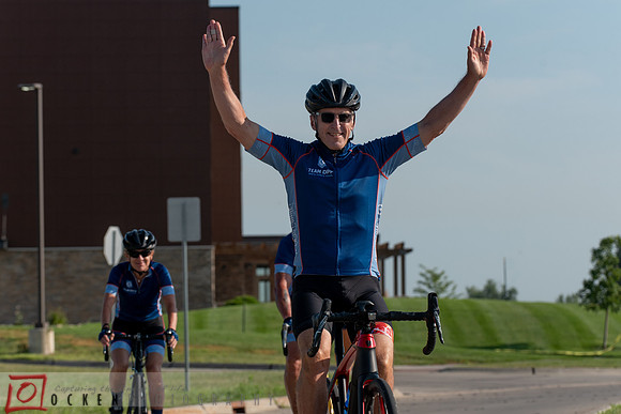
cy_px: 160
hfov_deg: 11.1
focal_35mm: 184
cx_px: 316
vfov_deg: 7.4
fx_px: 3183
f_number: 5.6
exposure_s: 1/1000
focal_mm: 150
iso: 250
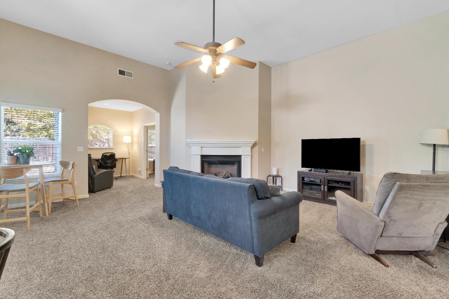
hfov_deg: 100.4
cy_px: 150
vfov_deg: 77.3
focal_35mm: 15
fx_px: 187
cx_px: 224
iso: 400
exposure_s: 1/8
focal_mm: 10
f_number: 8
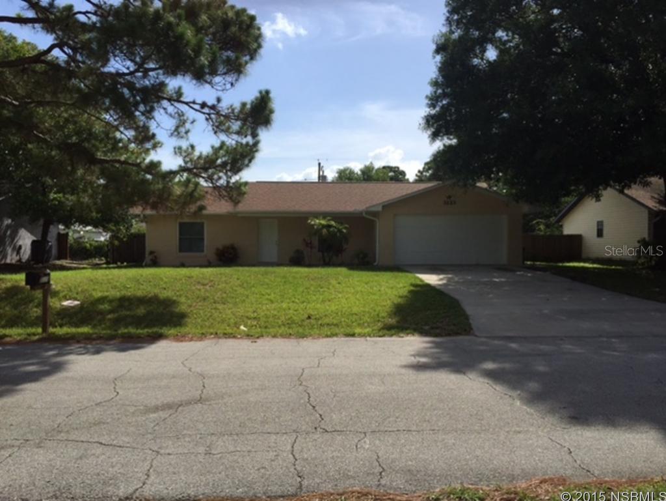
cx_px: 333
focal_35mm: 29
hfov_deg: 61.6
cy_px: 250
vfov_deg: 48.3
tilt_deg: -0.9
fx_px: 558
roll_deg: -1.0
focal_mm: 4.15
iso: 32
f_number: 2.2
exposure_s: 1/3049
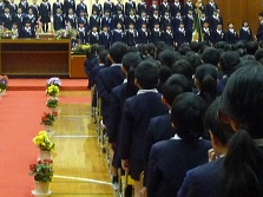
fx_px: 699
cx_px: 51
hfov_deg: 21.1
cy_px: 45
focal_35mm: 92
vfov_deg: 16.0
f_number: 3.4
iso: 400
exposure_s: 1/10
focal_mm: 5
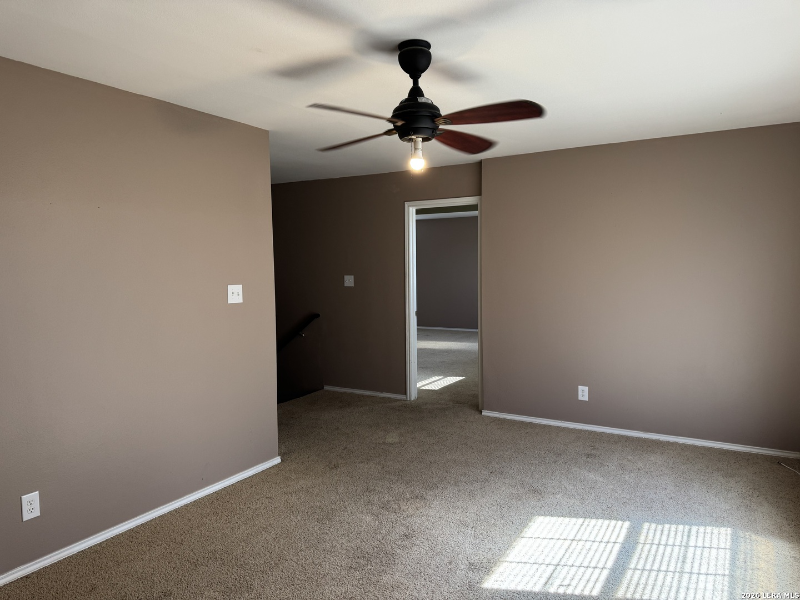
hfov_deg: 71.6
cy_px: 300
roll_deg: +0.6
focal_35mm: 24
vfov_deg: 56.8
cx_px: 400
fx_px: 555
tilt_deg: -4.6
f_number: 1.78
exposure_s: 1/121
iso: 125
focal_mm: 6.76
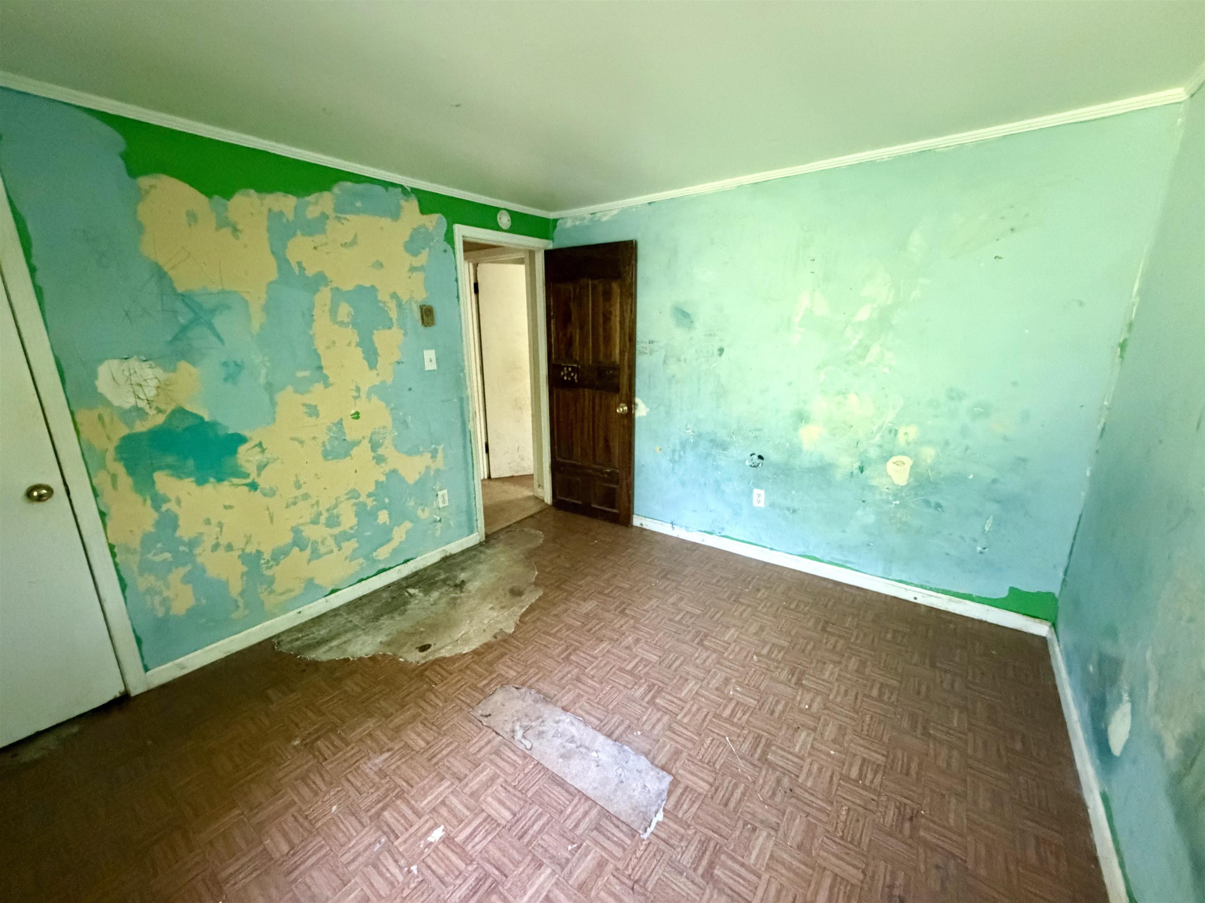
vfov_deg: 85.7
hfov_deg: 102.1
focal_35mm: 14
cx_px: 602
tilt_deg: -14.0
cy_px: 452
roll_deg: +0.5
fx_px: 487
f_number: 2.2
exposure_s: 1/60
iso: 1250
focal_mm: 2.22
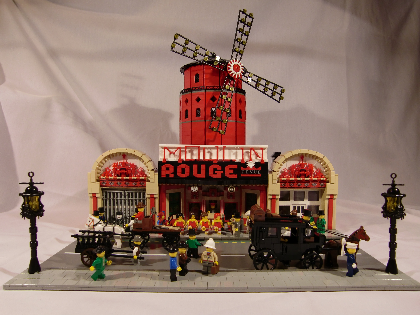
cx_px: 210
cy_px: 158
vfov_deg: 49.7
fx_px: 340
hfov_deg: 63.4
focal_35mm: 28
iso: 100
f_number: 2.6
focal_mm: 4.9
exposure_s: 1/100
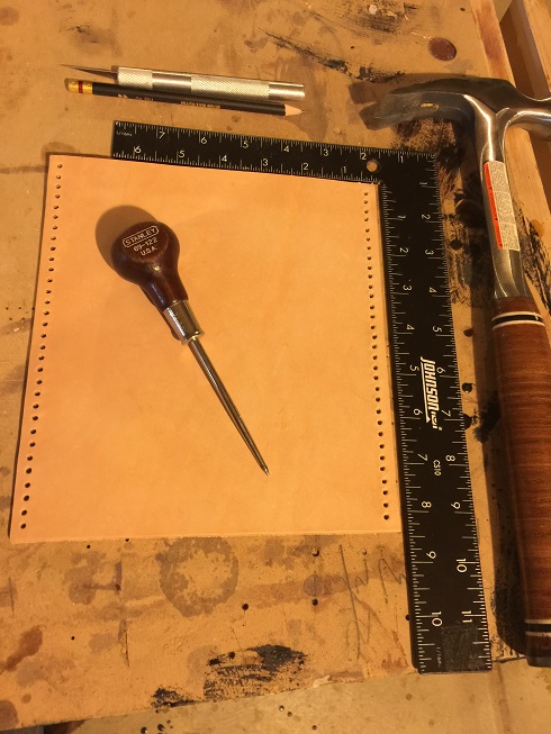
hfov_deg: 48.2
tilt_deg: -68.8
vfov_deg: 61.7
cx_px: 276
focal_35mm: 29
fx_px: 615
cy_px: 367
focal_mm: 4.15
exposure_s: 1/4
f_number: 2.2
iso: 80
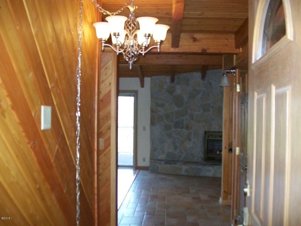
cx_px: 150
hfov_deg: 51.4
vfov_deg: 39.7
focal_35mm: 36
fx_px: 313
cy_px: 113
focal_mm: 6
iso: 160
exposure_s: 1/60
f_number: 2.7
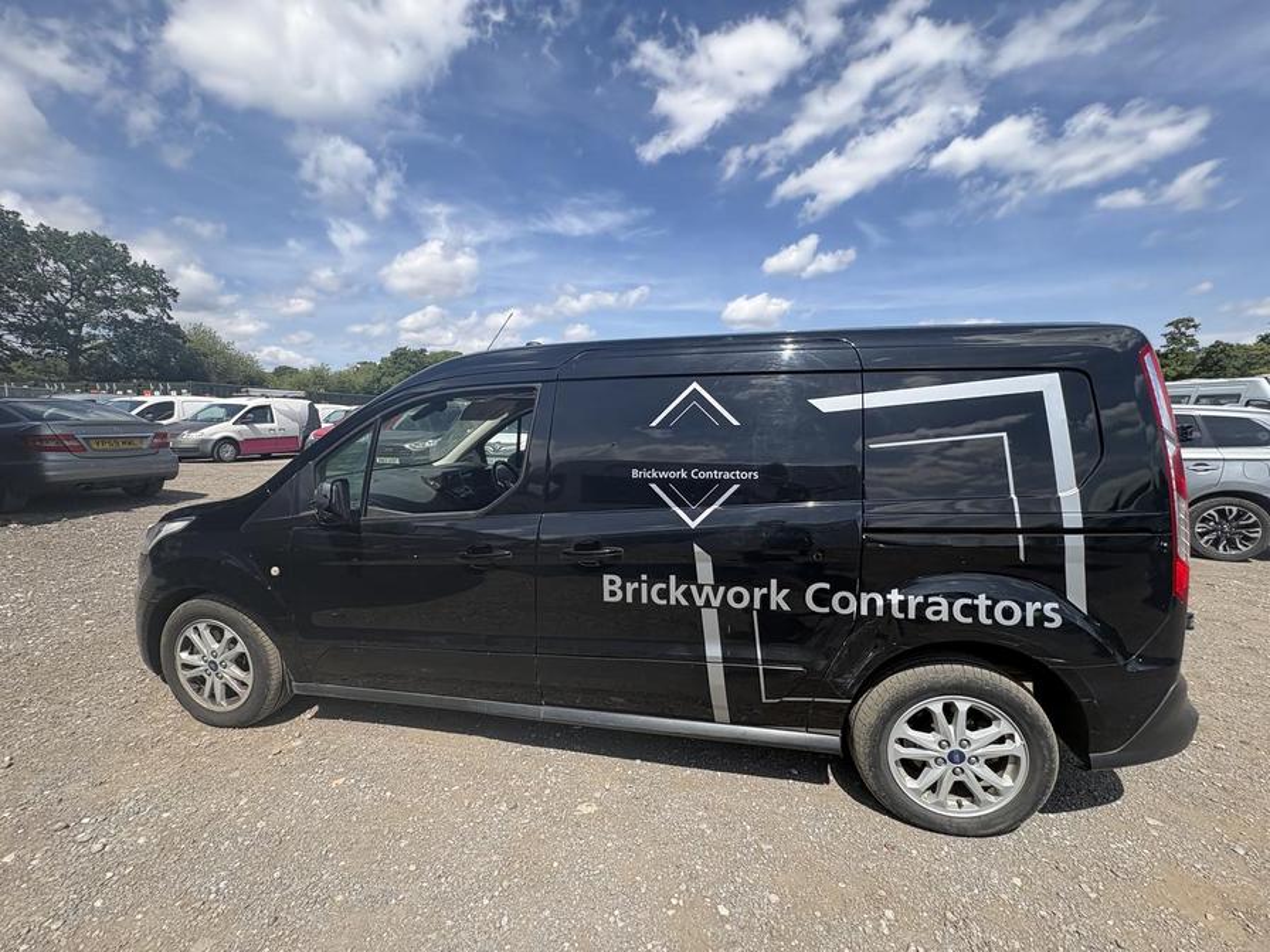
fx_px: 514
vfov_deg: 85.7
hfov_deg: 102.1
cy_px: 476
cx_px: 635
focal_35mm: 14
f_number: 2.2
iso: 64
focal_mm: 2.22
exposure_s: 1/899
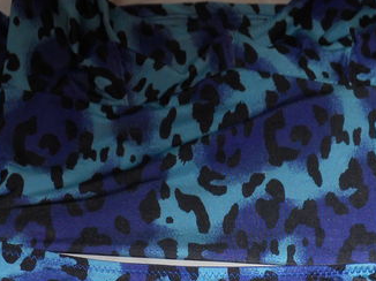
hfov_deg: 22.7
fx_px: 933
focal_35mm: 86
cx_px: 227
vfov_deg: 17.0
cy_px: 227
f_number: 2.7
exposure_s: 1/25
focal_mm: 5
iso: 80
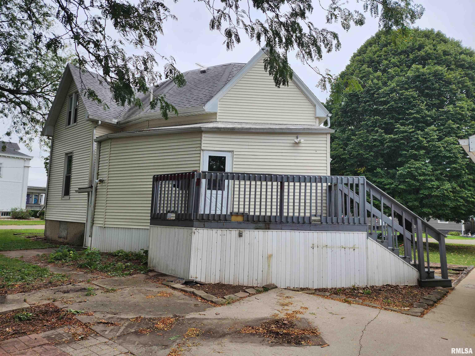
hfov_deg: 73.9
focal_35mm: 23
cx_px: 238
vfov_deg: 58.9
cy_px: 178
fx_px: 316
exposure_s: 1/205
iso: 12
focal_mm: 6.4
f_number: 1.8
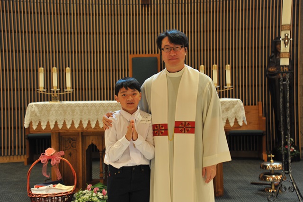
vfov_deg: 19.4
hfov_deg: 28.9
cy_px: 101
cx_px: 152
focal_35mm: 70
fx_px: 589
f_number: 5.6
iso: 1600
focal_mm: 70
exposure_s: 1/13
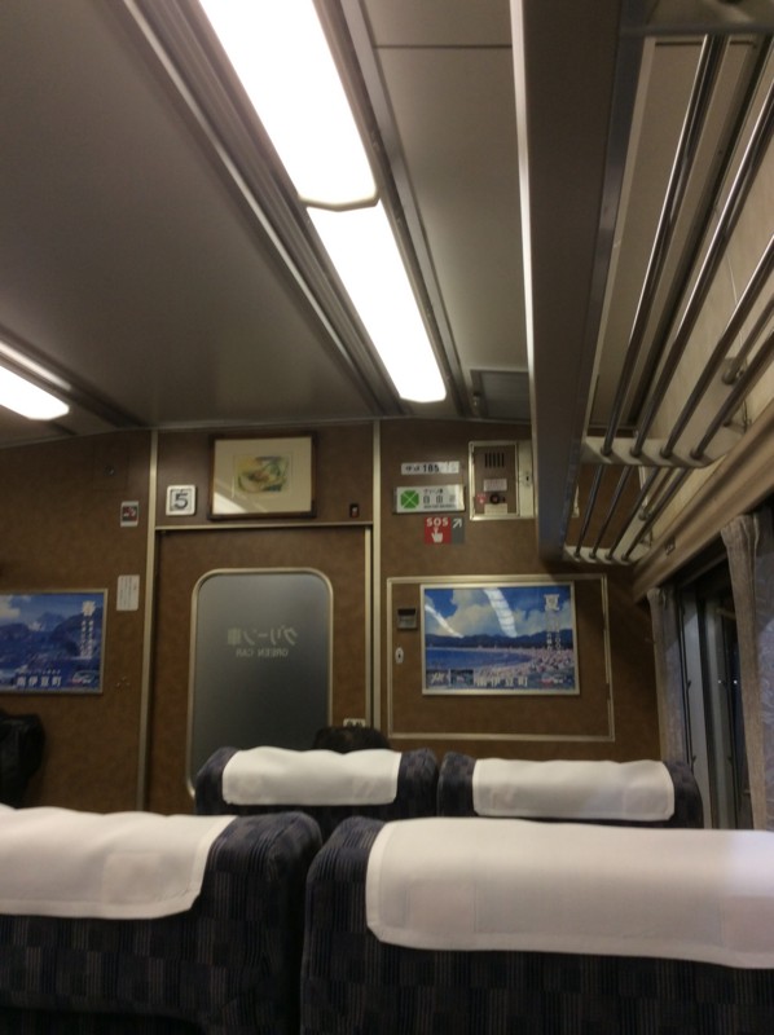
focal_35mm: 32
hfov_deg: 44.1
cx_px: 387
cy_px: 518
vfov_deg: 56.9
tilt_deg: +11.8
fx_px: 956
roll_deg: -0.2
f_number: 2.4
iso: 40
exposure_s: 1/24
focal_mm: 3.3
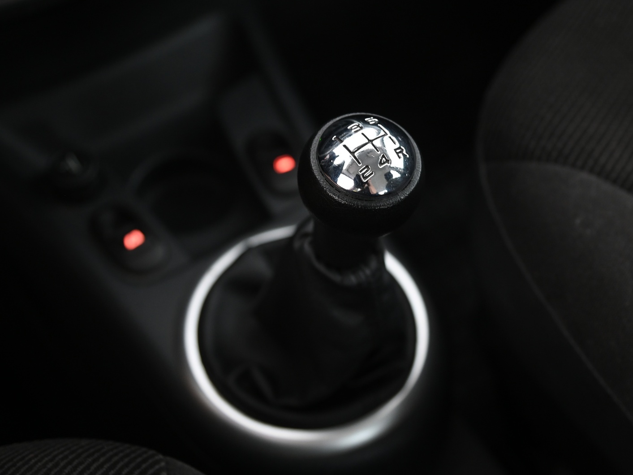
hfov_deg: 36.2
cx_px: 328
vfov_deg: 27.5
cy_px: 241
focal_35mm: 53
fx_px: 969
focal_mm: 48
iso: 2000
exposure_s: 1/10
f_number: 4
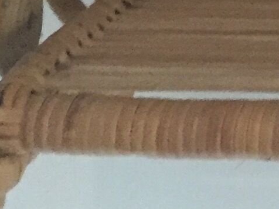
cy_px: -447
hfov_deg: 8.8
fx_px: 1604
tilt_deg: +1.2
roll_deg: -0.7
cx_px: 712
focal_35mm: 199
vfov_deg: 6.7
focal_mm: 4.15
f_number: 2.2
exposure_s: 1/20
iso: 250
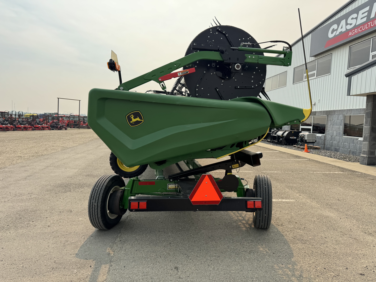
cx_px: 188
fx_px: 261
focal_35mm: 24
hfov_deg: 71.6
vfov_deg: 56.8
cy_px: 141
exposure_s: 1/4310
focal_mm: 6.76
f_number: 1.78
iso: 80
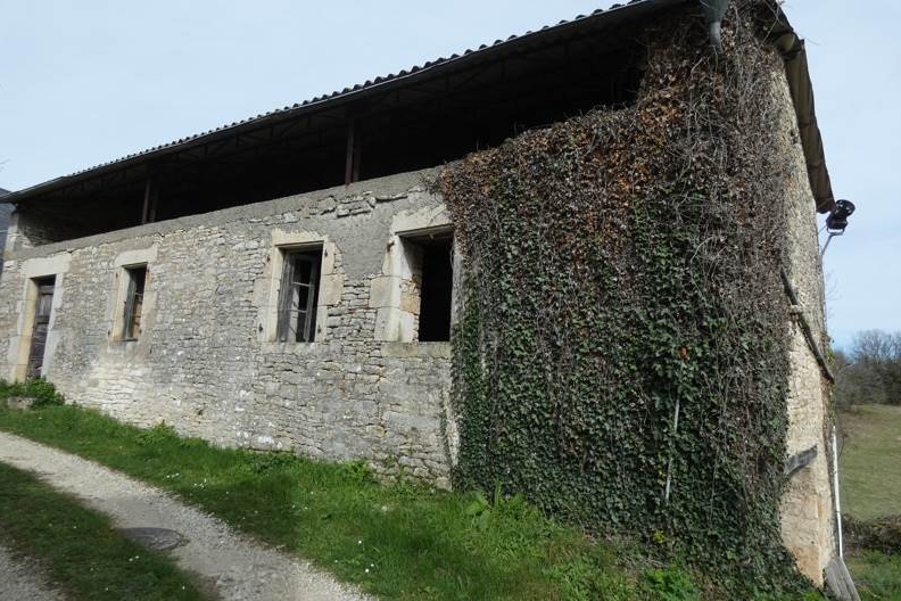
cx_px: 454
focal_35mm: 21
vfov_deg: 59.5
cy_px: 305
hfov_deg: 81.2
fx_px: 526
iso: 80
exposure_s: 1/800
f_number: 3.2
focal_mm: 3.6
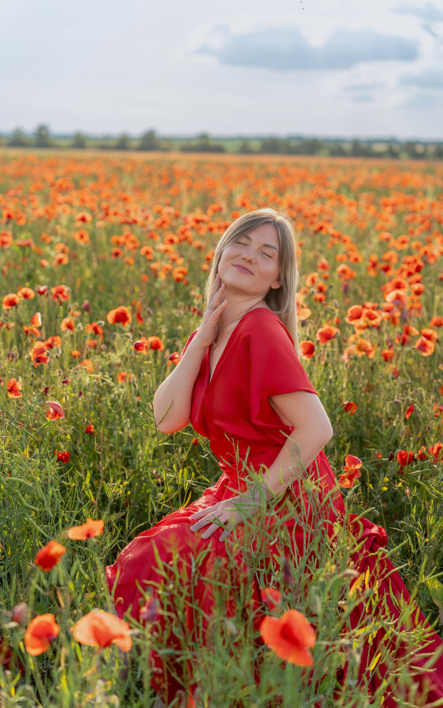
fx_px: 1352
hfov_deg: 18.6
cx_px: 225
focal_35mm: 70
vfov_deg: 29.4
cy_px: 357
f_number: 3.2
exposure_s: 1/800
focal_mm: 68
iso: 125
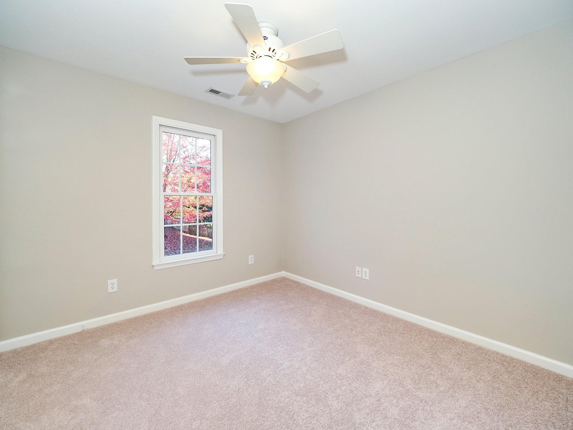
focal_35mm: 14
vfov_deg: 85.7
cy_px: 215
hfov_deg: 102.1
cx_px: 286
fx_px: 232
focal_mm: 7
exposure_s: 1/30
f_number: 5
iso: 100
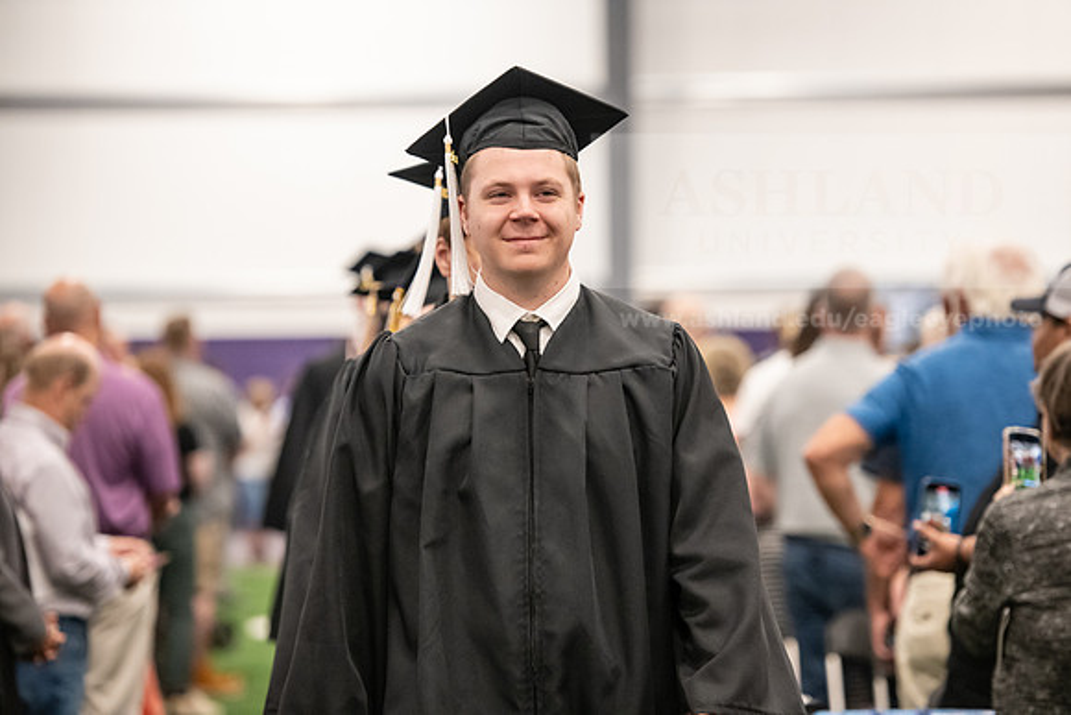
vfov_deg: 9.2
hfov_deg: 13.7
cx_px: 536
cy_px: 358
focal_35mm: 150
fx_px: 4463
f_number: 3.2
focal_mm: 150
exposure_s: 1/200
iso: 3200
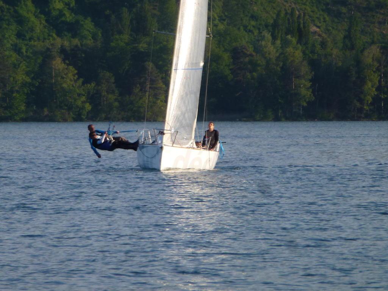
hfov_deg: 4.2
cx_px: 194
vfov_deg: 3.2
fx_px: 5246
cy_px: 146
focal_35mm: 468
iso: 100
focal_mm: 68.8
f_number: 5.9
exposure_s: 1/320
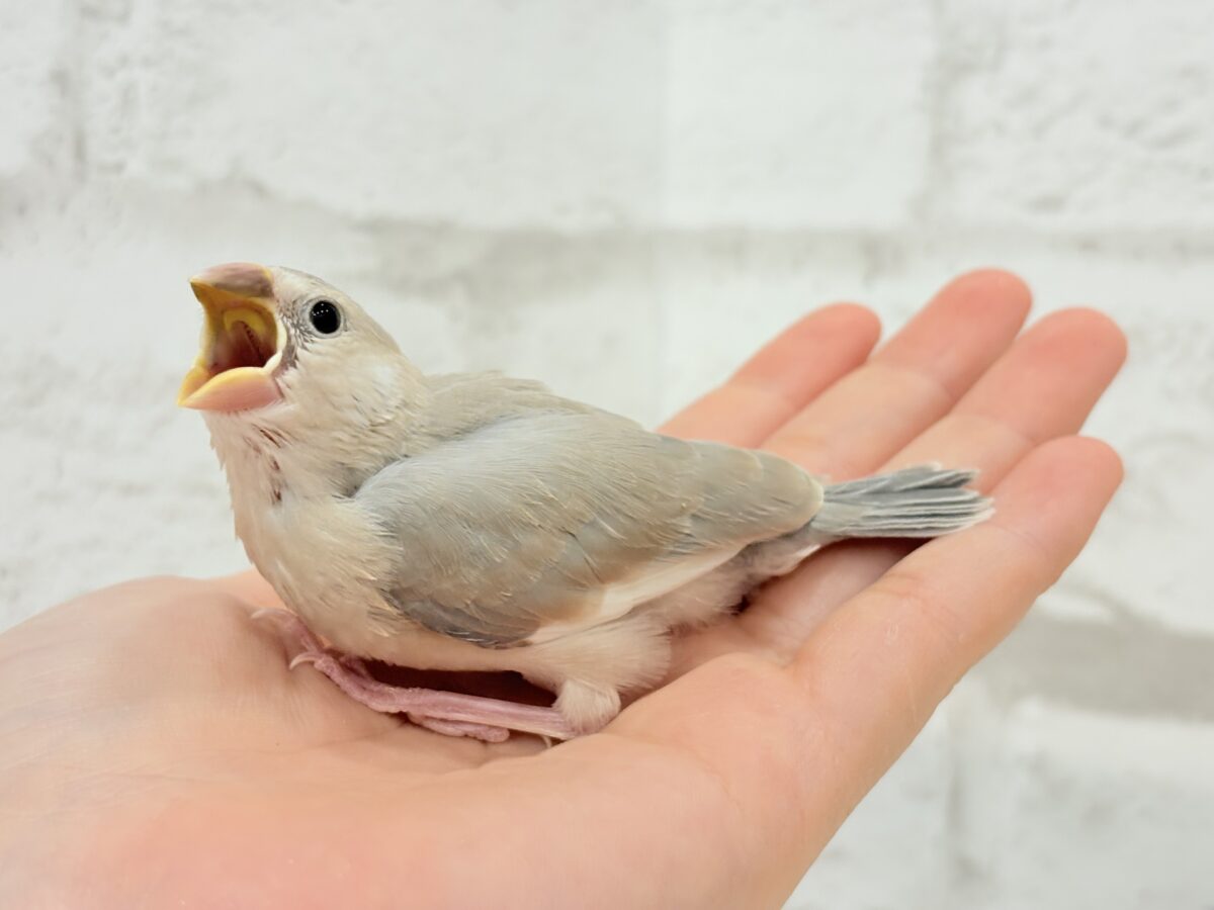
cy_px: 455
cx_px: 607
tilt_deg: -2.6
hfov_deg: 36.8
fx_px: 1824
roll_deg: +0.1
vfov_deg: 28.0
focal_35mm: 52
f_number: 1.6
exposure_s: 1/100
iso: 64
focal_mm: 5.96
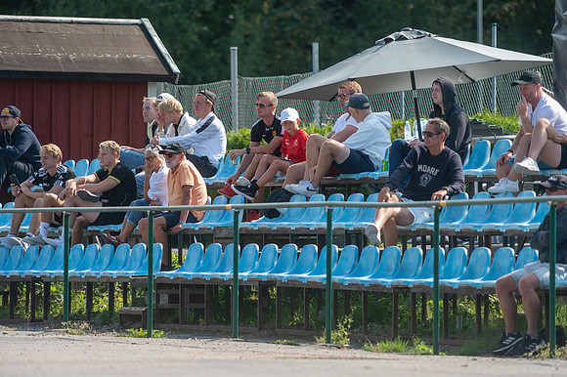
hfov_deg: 4.9
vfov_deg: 3.3
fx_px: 6611
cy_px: 188
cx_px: 284
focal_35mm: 420
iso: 450
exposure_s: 1/1250
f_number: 4
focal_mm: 420
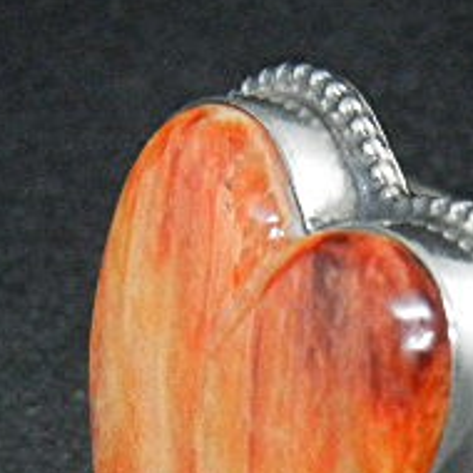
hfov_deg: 9.9
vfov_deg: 9.9
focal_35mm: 176
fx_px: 2721
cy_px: 428
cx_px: 383
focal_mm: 10.6
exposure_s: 1/30
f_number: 8
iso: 780
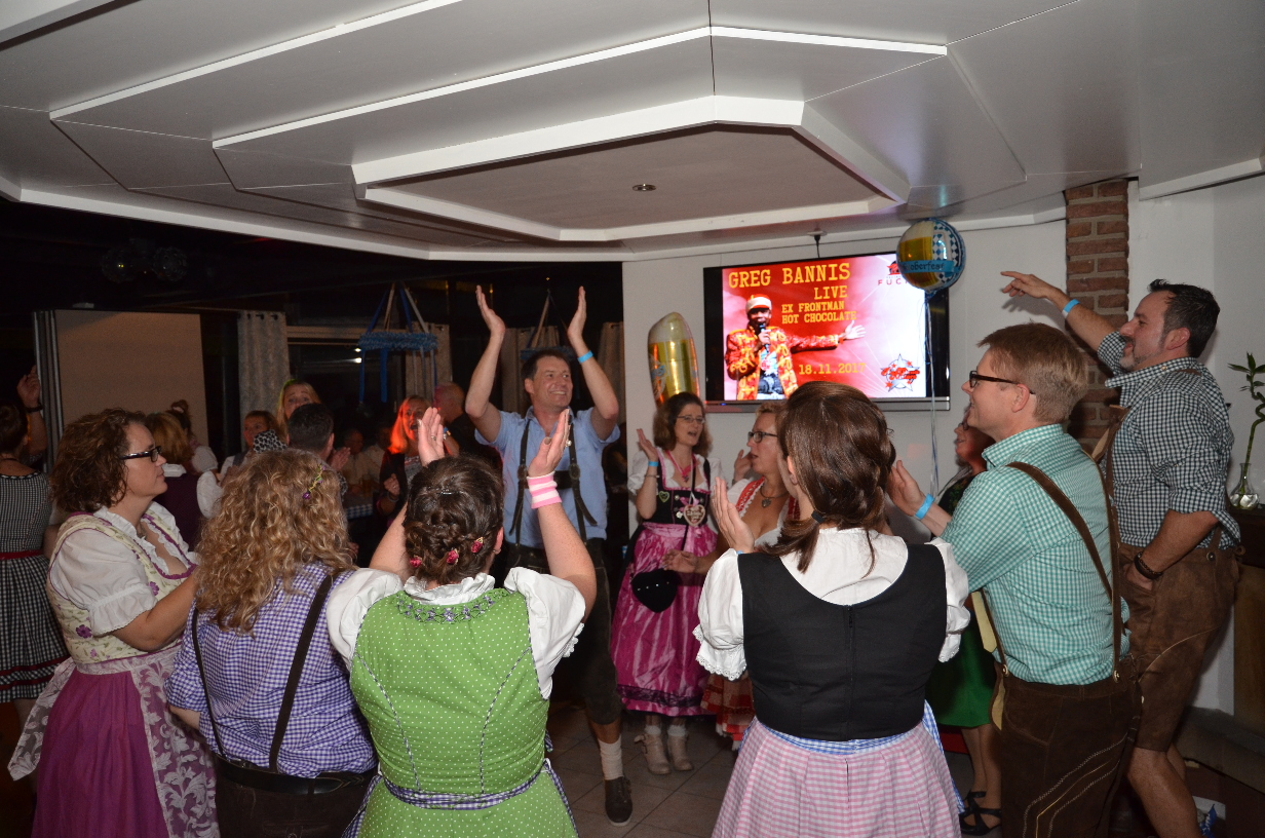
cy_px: 419
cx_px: 632
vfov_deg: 47.7
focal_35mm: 27
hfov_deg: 67.5
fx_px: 947
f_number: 4
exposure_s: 1/60
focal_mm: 18
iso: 800
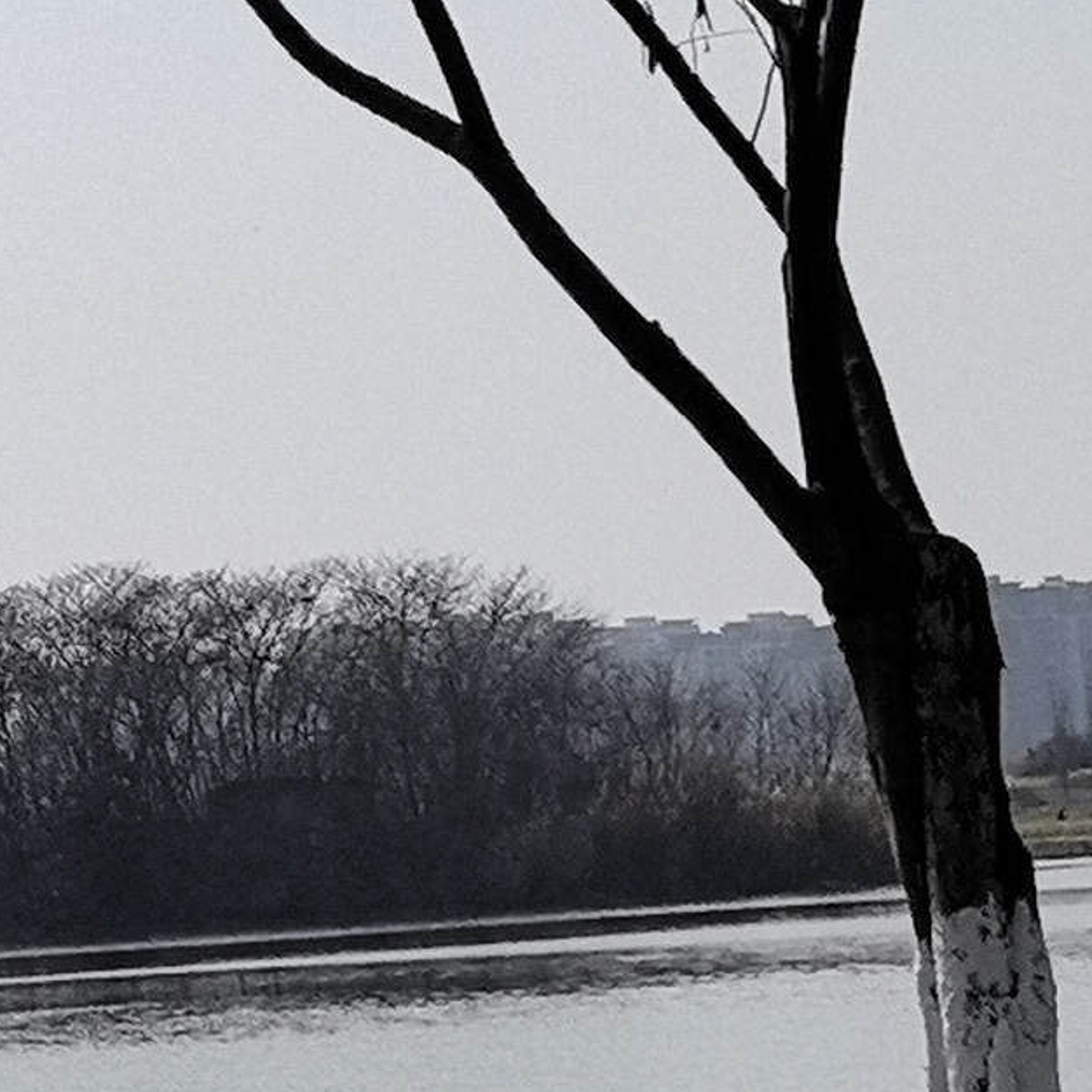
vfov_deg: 9.4
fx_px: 6603
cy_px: 317
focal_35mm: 185
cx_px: -736
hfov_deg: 9.1
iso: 50
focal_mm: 5.75
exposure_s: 1/10000
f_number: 2
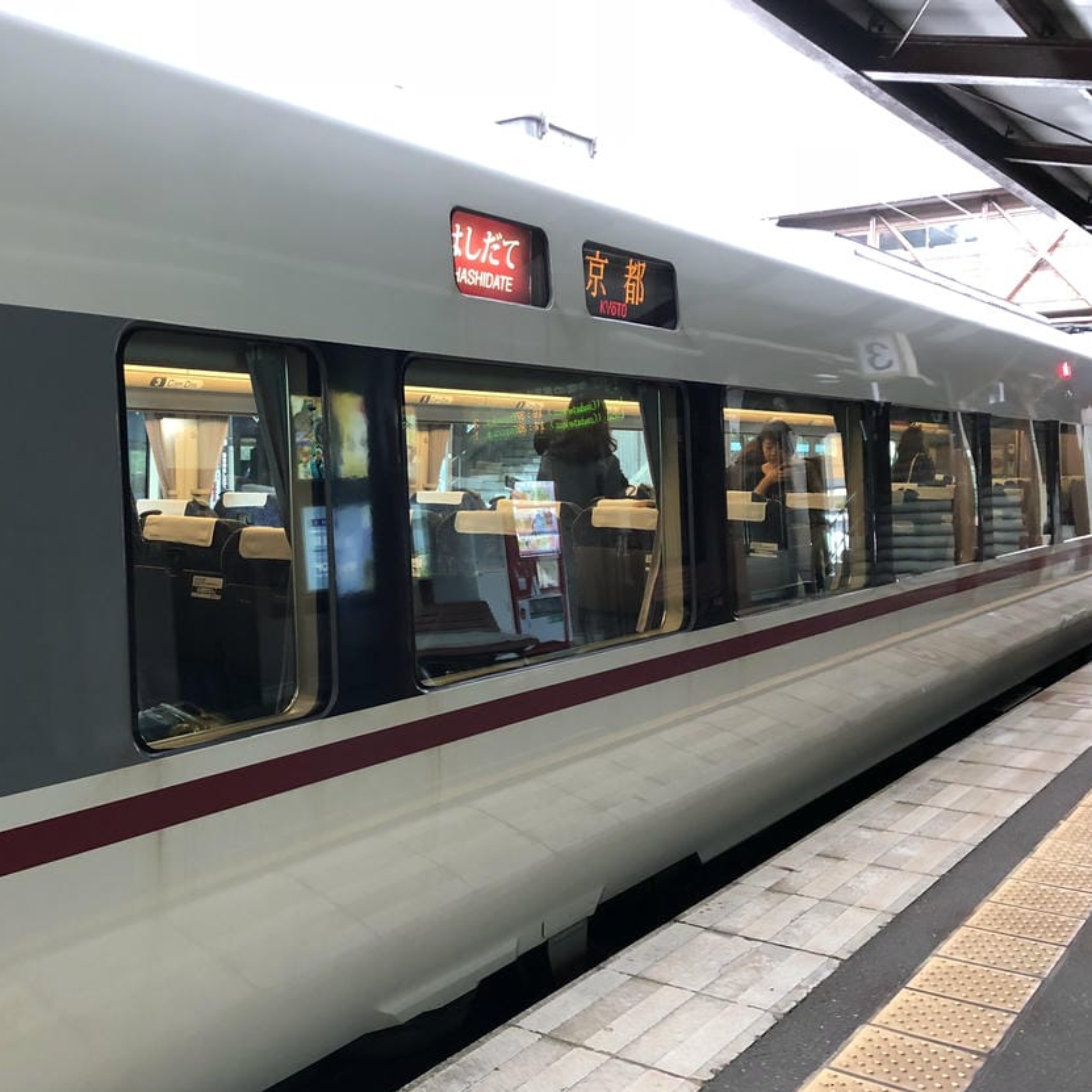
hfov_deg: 44.4
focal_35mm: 37
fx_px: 1321
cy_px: 539
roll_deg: -0.1
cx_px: 384
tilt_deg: -3.3
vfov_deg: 44.9
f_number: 1.8
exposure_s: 1/15
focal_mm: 3.99
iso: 50
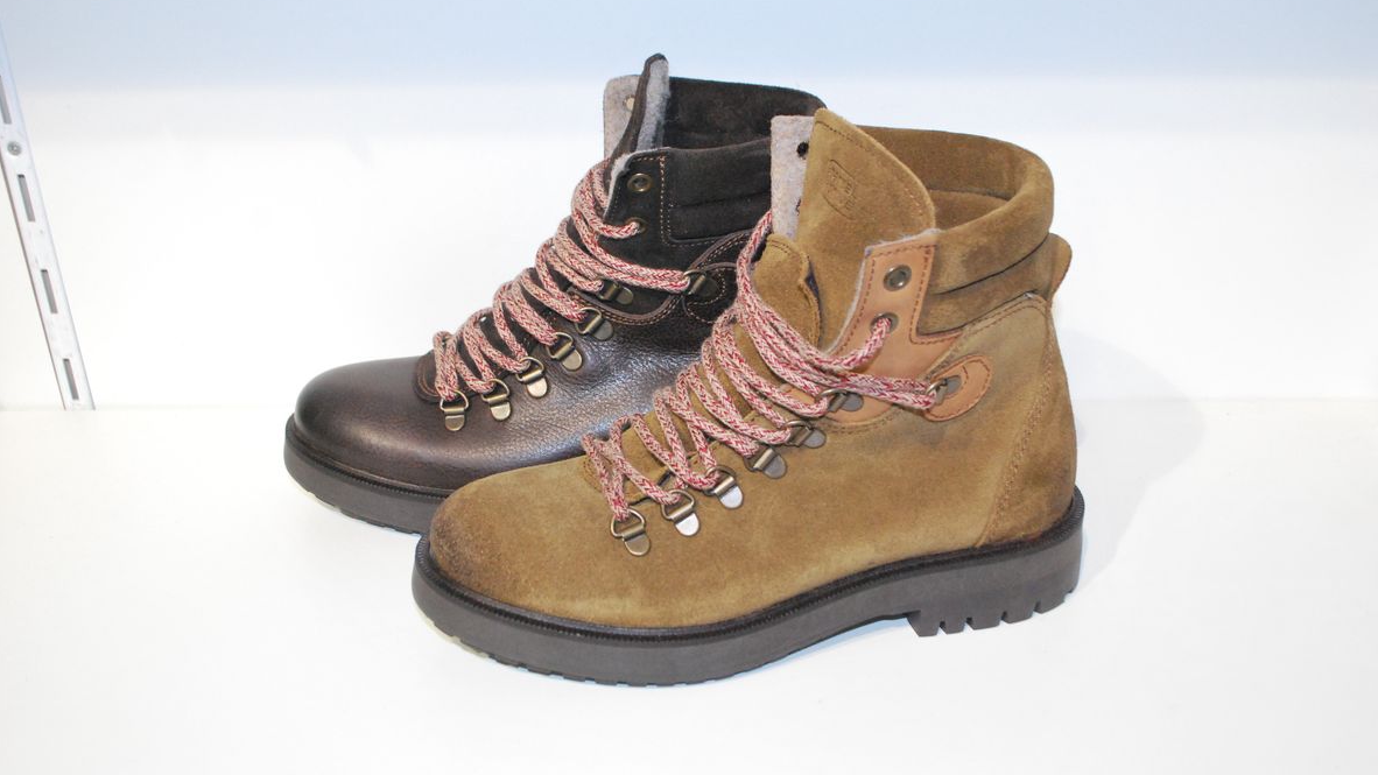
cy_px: 374
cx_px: 694
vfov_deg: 33.7
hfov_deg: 56.6
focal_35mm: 35
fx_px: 1279
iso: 1600
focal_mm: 22
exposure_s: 1/160
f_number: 5.6
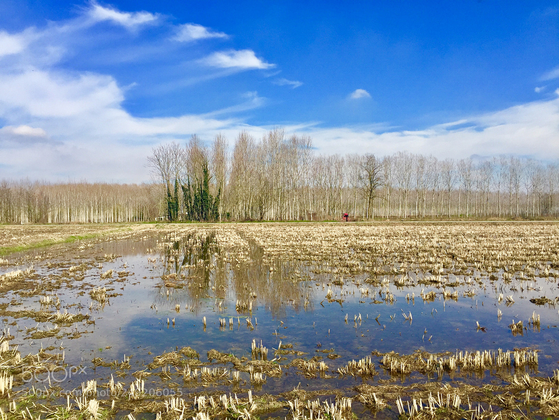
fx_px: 468
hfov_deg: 61.7
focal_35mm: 29
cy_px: 210
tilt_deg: +2.7
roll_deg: +0.5
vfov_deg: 48.2
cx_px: 280
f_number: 2.2
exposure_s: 1/2326
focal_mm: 4.15
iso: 32
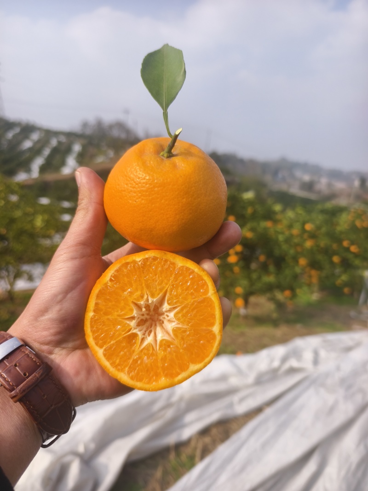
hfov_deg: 58.9
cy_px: 246
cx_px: 184
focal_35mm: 23
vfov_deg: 73.9
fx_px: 326
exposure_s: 1/4274
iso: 155
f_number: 1.57
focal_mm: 5.6
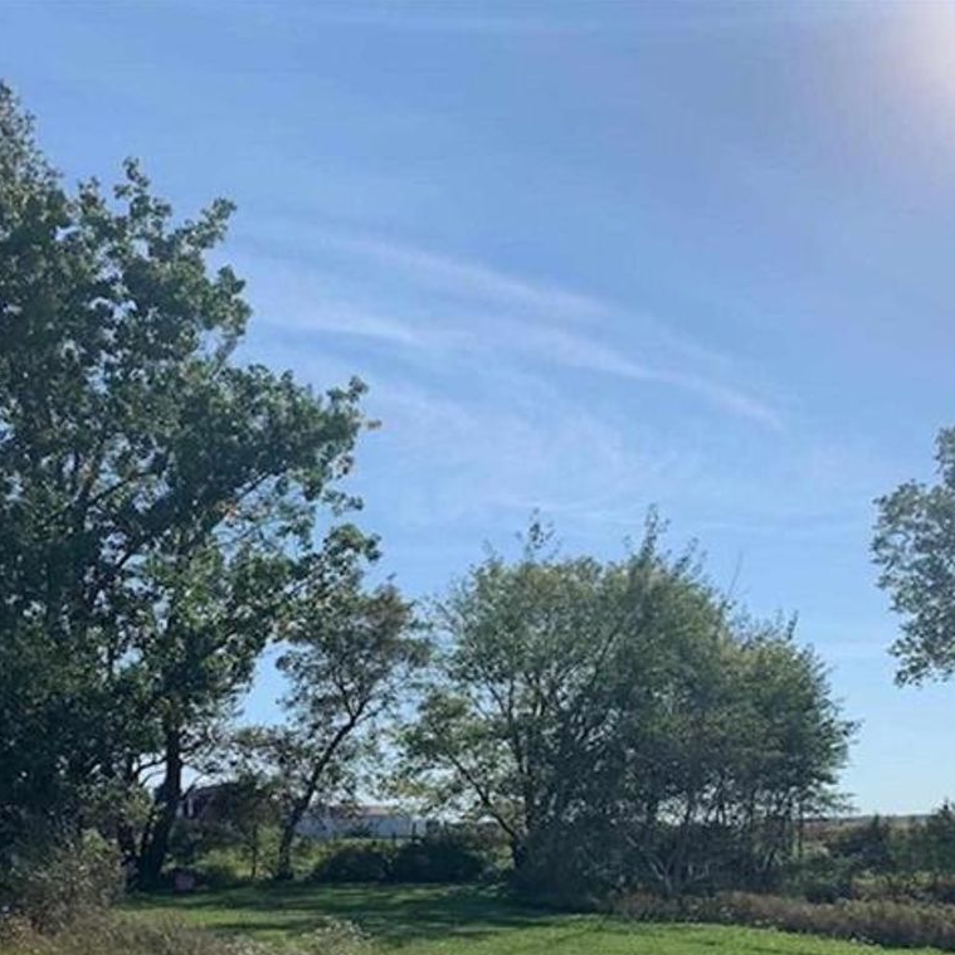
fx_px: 968
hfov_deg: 52.3
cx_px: 398
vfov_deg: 52.5
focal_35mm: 31
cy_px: 478
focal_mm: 4.25
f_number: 1.8
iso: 25
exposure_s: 1/3788
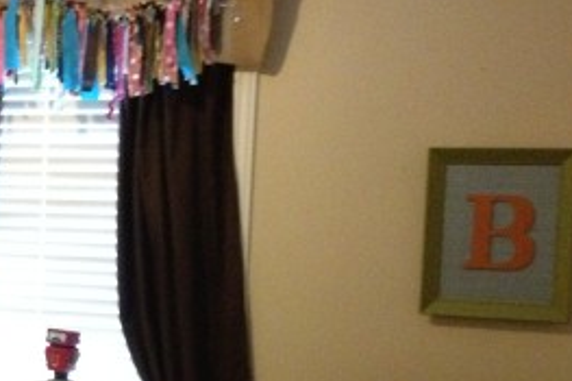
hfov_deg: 23.7
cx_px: 37
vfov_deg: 16.3
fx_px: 1318
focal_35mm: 83
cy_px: 314
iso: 800
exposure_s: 1/15
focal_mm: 4.28
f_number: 2.4
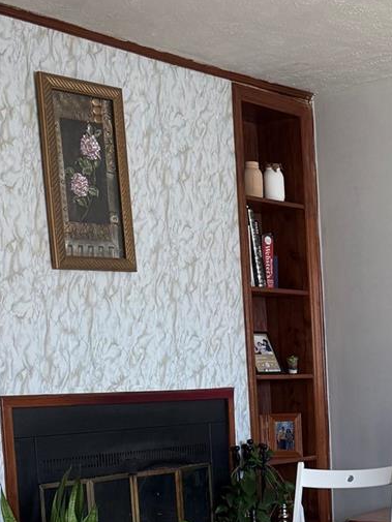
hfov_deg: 19.4
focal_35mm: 73
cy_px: 484
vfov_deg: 25.7
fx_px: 1102
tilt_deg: -6.5
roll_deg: +1.9
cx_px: 427
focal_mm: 6.76
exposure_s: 1/176
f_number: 1.78
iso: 160
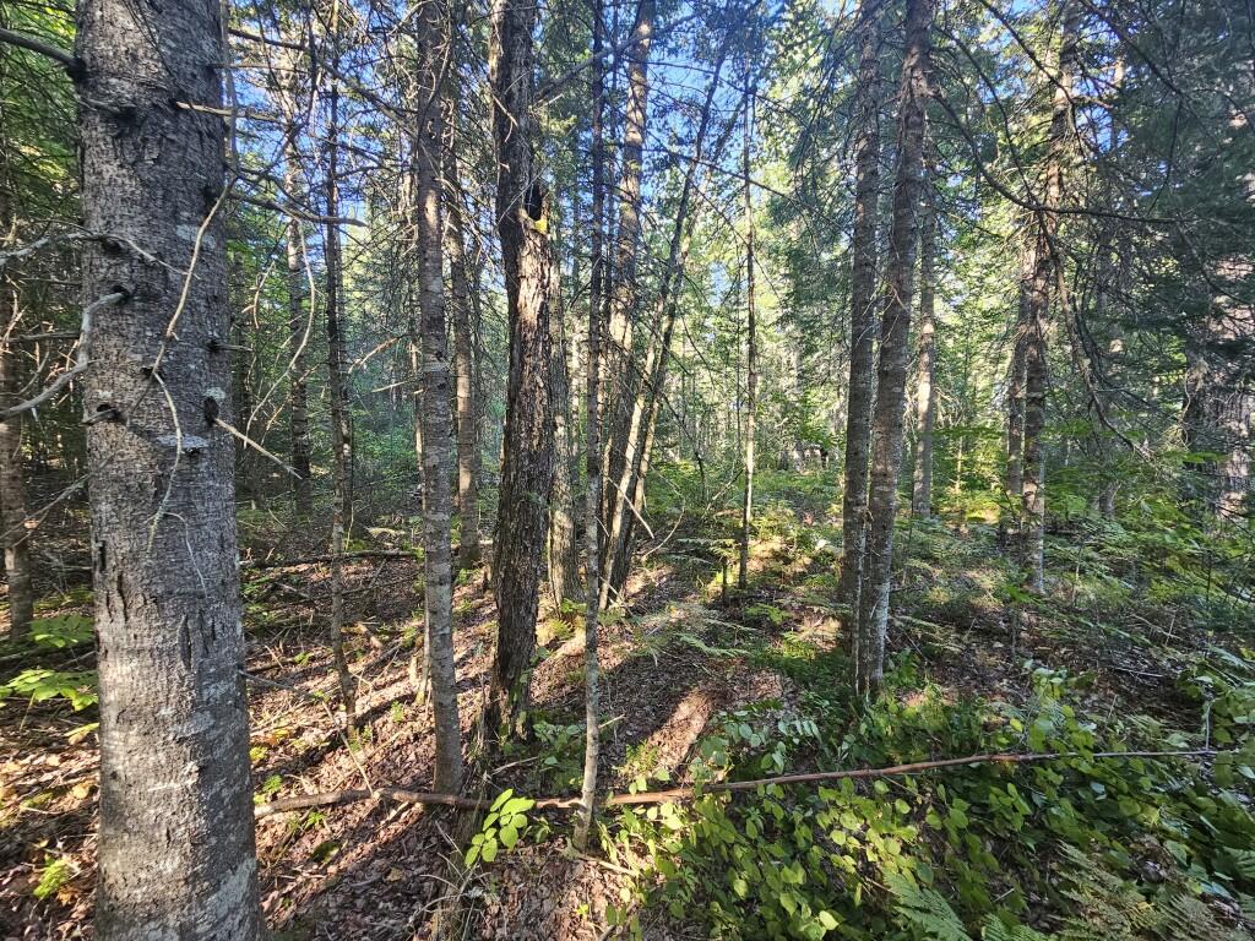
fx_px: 471
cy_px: 470
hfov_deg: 106.2
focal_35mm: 13
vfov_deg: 89.9
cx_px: 628
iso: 100
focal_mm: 2.2
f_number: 2.2
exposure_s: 1/60
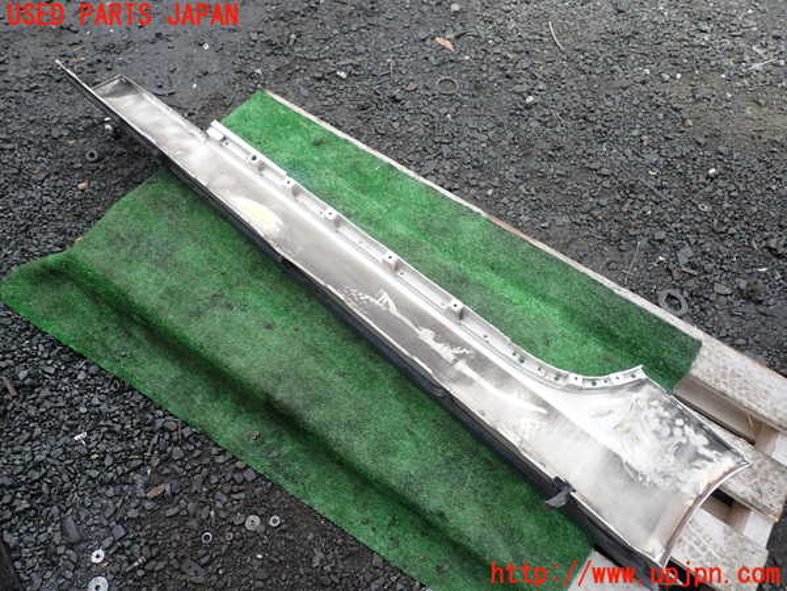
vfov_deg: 54.9
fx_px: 568
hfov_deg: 69.4
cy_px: 296
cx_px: 394
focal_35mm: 25
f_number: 2.8
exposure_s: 1/320
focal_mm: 4.5
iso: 100
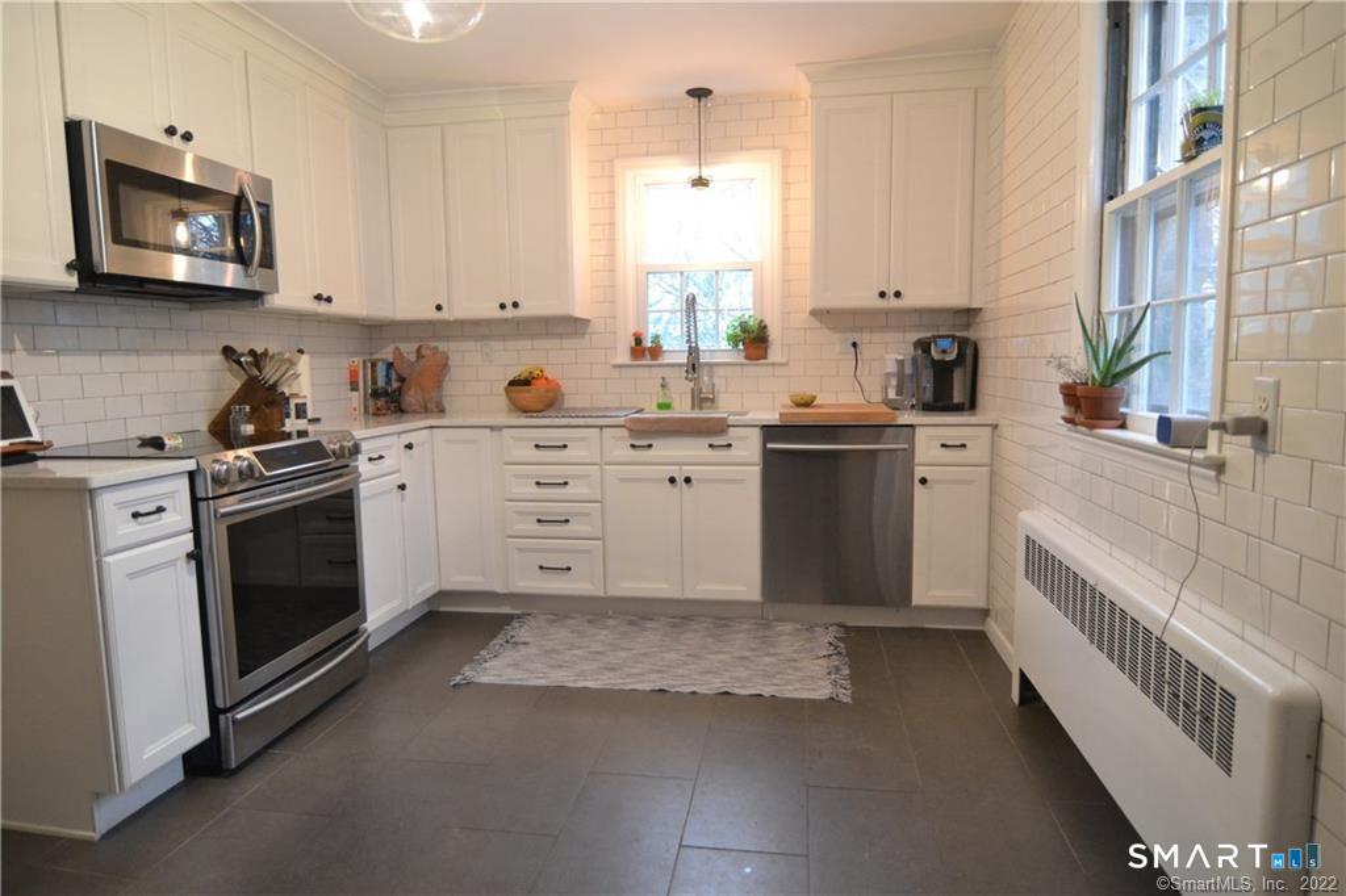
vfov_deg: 59.5
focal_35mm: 21
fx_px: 785
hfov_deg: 81.2
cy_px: 448
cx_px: 673
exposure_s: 1/60
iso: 2000
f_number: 4
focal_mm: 14
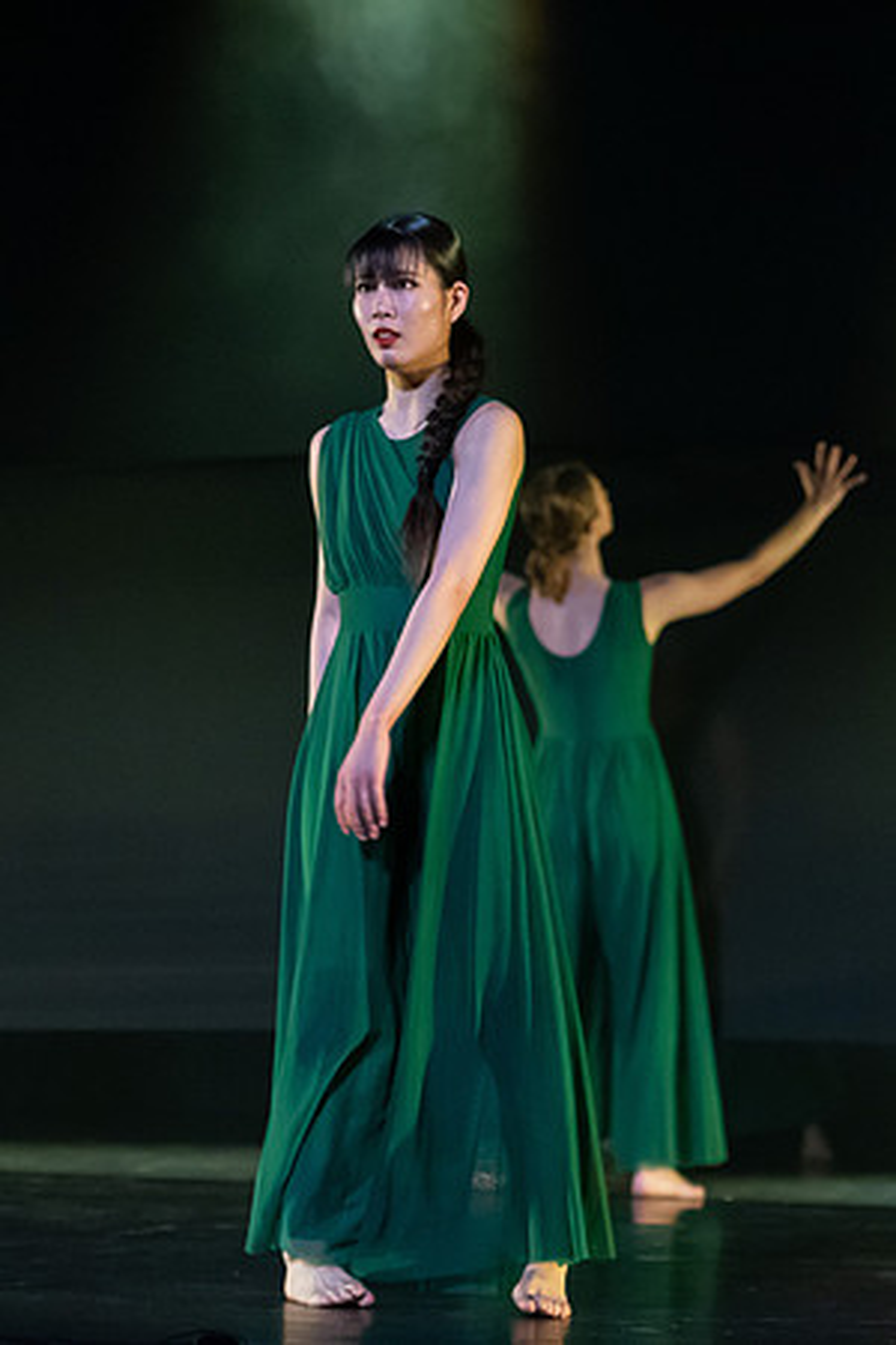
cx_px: 572
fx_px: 5099
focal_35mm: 137
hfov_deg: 10.0
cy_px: 670
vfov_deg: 15.0
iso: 6400
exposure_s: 1/125
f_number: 2.8
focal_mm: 82
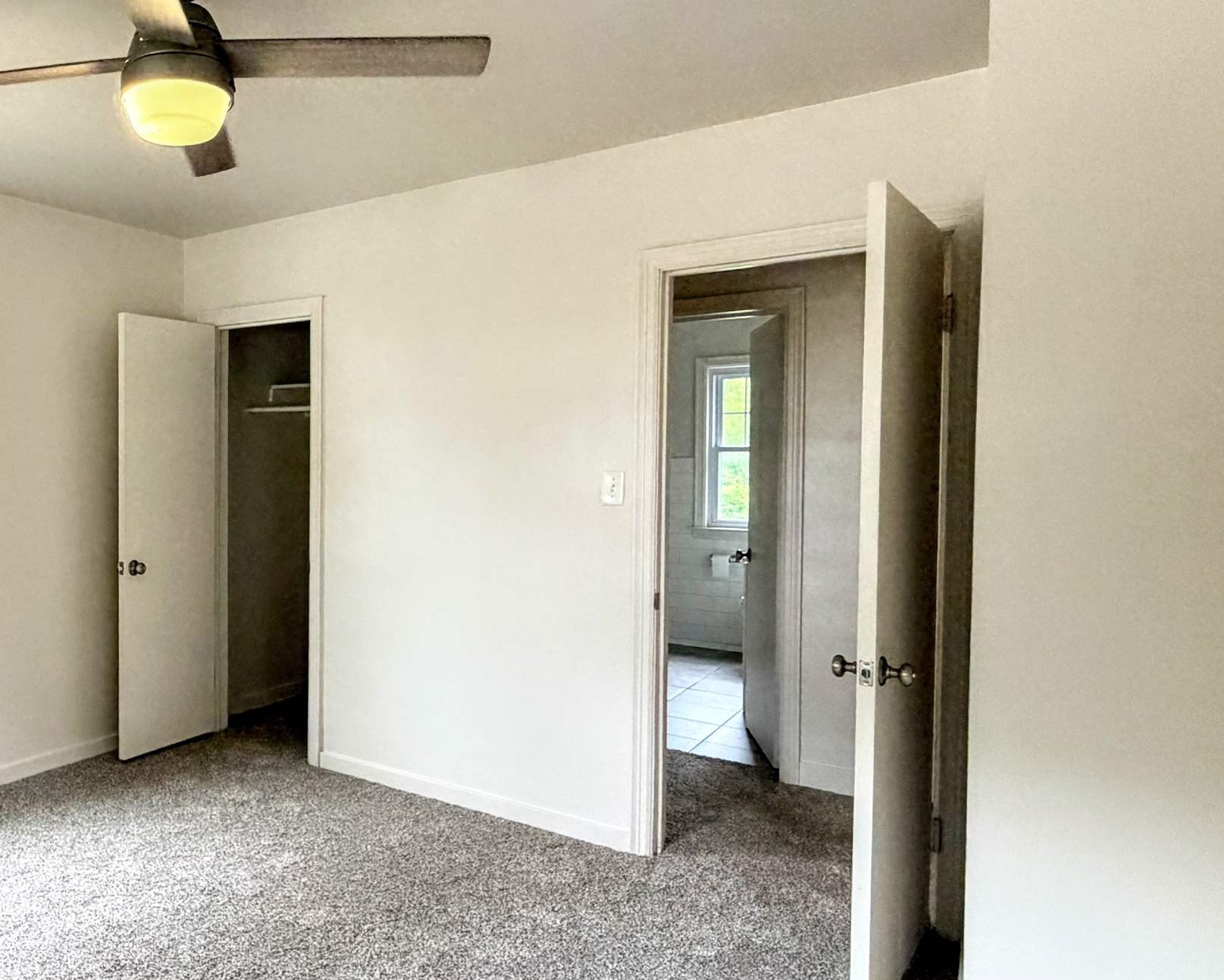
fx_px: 942
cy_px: 491
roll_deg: +0.3
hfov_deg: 59.6
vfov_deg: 54.9
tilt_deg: -2.4
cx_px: 206
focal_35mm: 26
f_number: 2.2
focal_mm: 2.22
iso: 320
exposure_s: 1/118
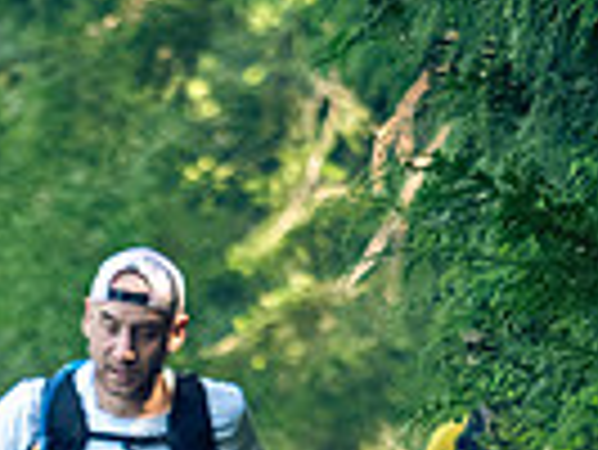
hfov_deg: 2.7
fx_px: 12847
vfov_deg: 2.0
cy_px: 893
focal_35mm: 743
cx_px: -611
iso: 2500
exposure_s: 1/1000
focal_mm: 85
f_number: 2.8
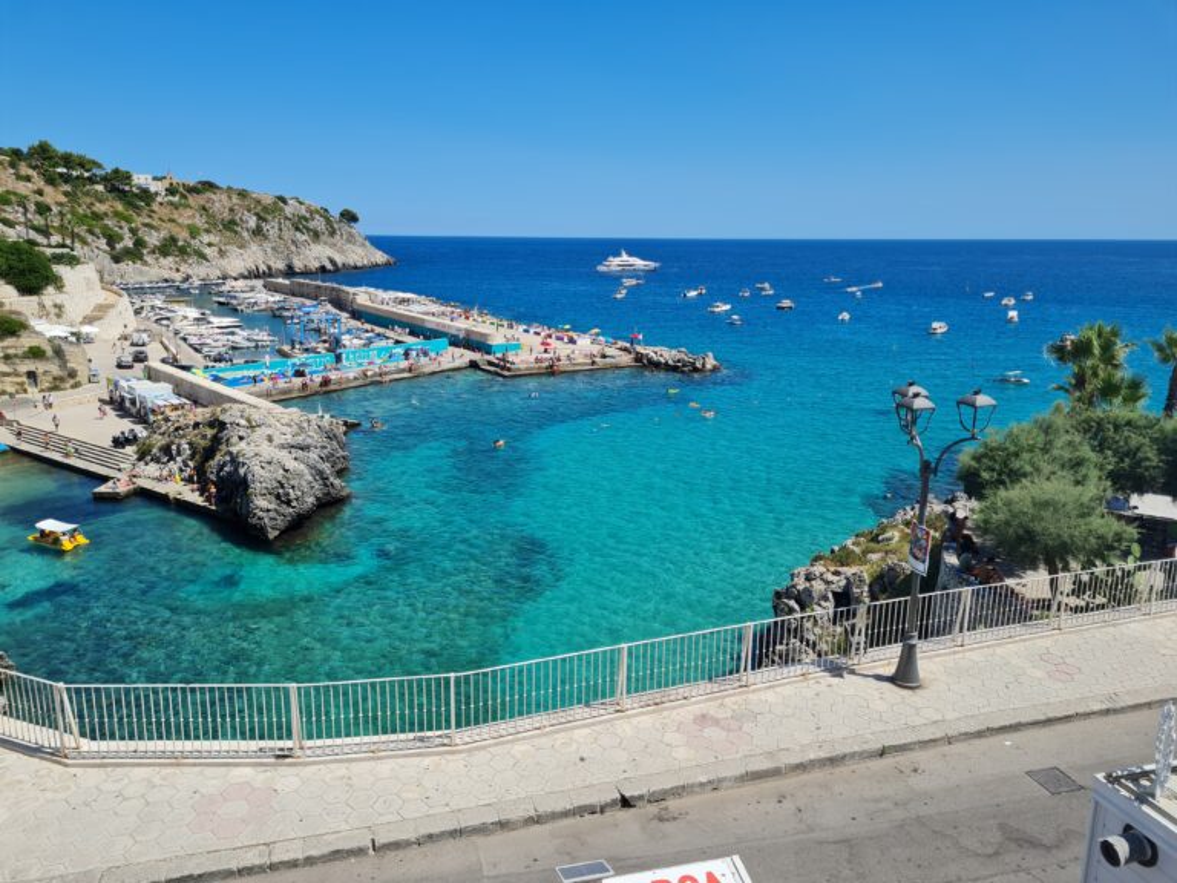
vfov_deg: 53.1
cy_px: 442
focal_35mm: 26
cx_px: 588
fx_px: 884
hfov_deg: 67.3
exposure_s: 1/3279
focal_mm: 5.4
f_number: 1.8
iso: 50
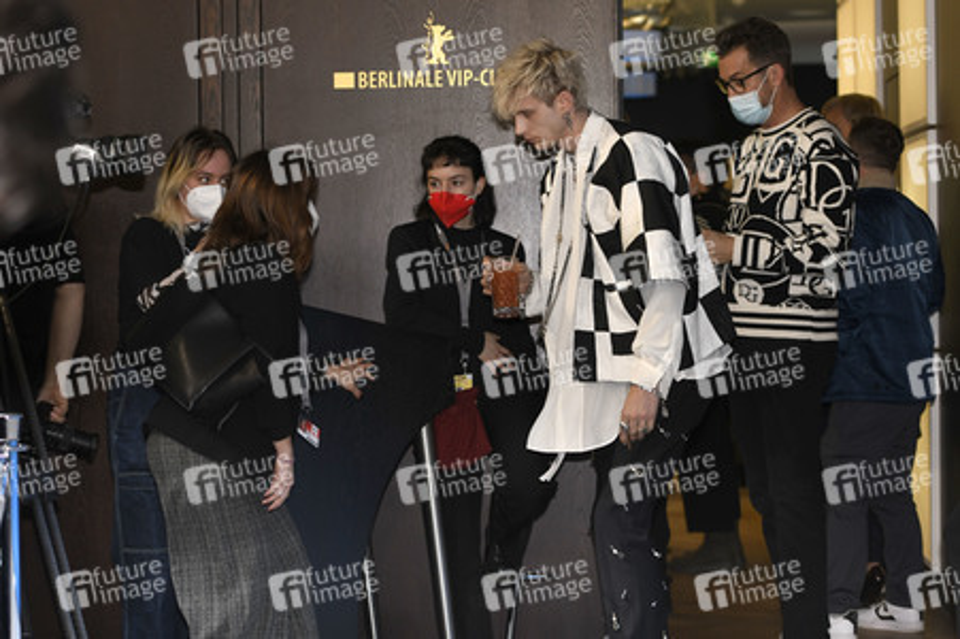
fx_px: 1865
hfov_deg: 28.9
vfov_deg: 19.4
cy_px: 320
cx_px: 480
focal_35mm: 70
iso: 640
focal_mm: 70
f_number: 3.5
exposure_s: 1/400
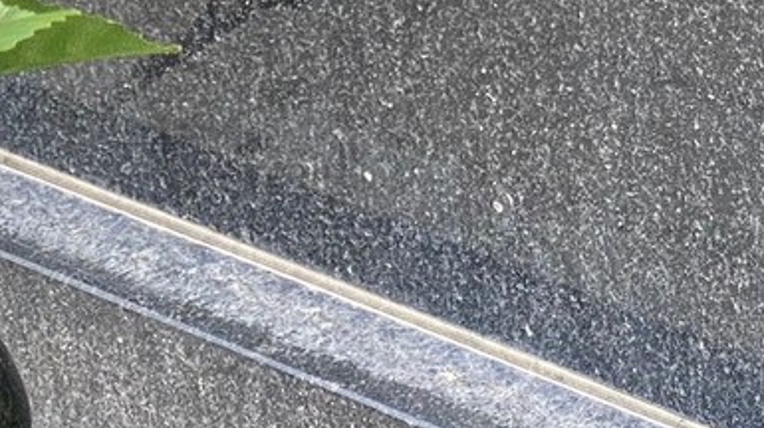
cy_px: -592
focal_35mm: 212
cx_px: 518
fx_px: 4292
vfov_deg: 5.5
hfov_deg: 10.2
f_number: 2
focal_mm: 6
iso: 25
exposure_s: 1/122
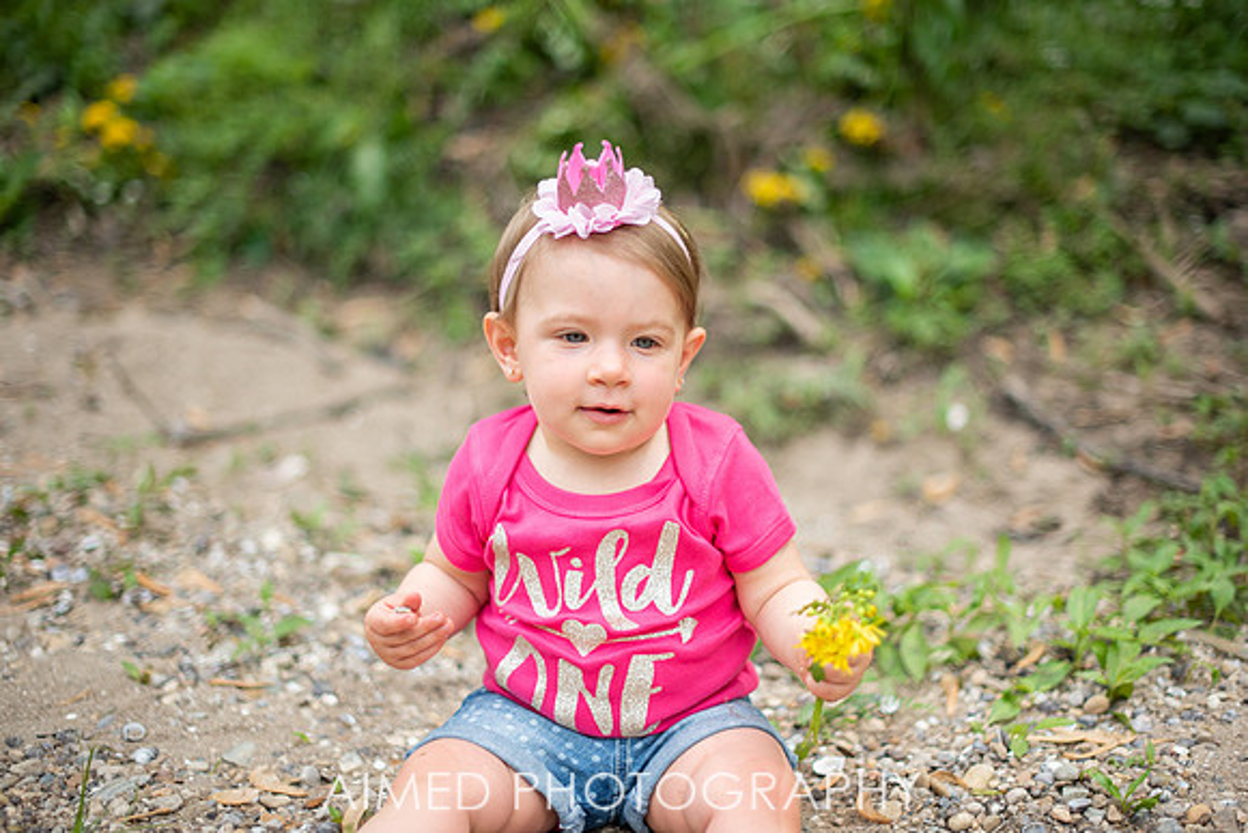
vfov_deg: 25.8
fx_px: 1815
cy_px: 416
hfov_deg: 38.0
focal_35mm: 52
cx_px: 624
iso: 250
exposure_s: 1/3200
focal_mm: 50
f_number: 1.4
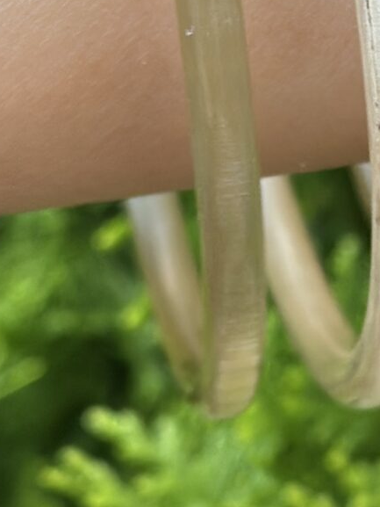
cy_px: 16
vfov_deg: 9.2
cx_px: 606
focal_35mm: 213
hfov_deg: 6.9
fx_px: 3116
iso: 80
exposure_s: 1/349
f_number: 1.78
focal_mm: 6.86
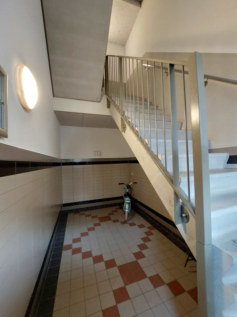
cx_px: 118
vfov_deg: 106.2
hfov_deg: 89.9
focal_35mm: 13
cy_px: 158
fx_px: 119
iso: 500
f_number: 2.2
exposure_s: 1/24
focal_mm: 1.74
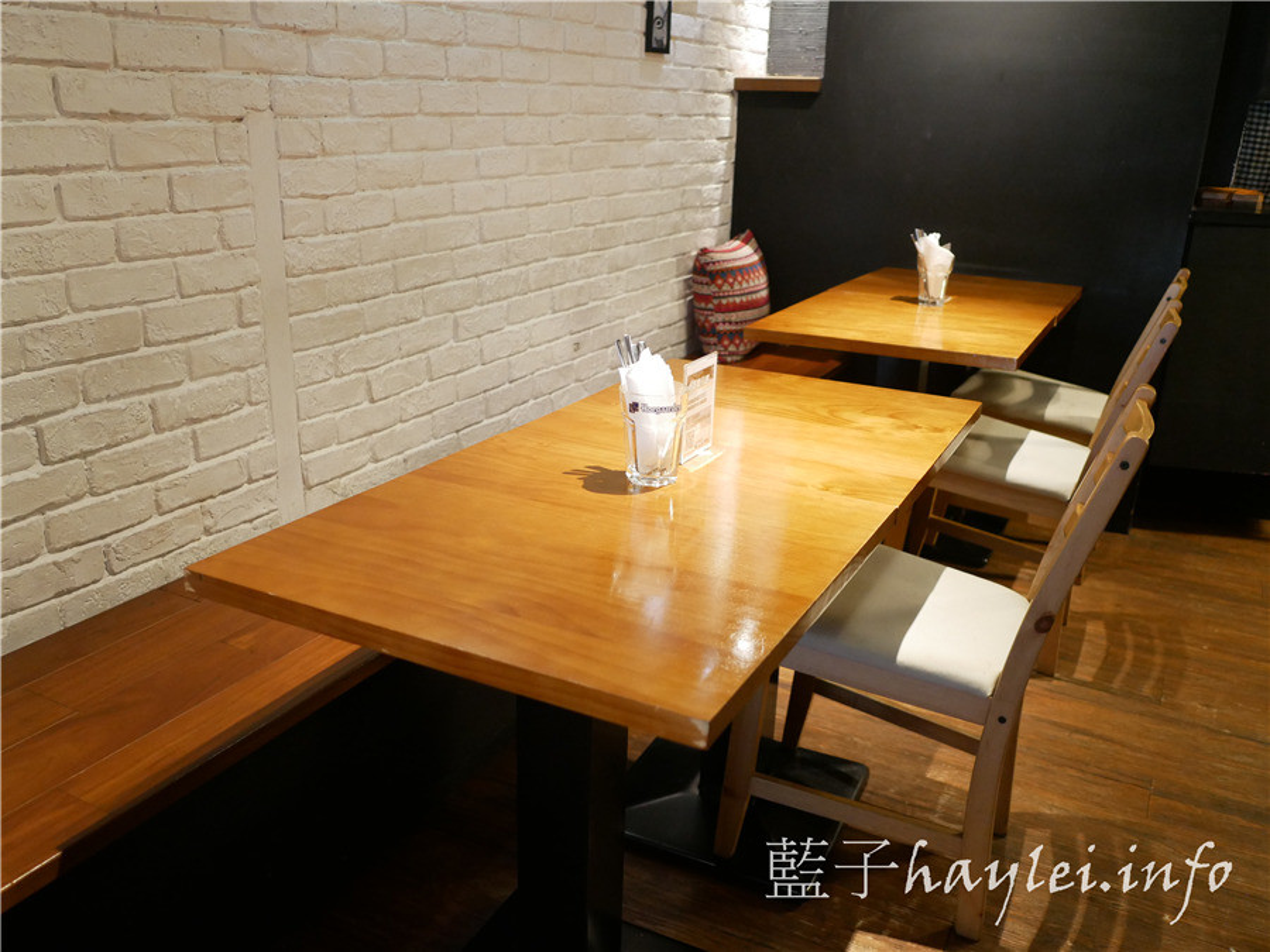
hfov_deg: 60.0
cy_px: 476
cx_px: 635
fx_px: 1101
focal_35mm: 30
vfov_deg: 46.8
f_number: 1.7
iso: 1600
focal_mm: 15
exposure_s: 1/60
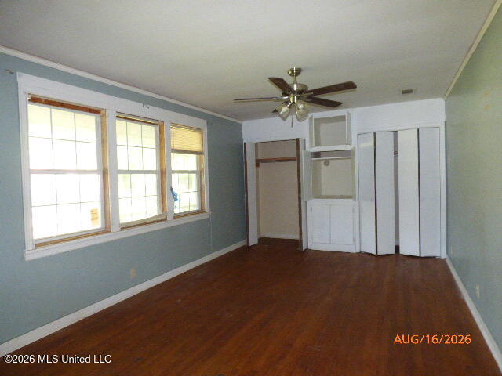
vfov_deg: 66.0
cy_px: 188
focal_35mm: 20
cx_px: 251
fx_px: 290
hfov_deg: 81.7
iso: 640
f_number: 2.8
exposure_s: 1/60
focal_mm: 3.58
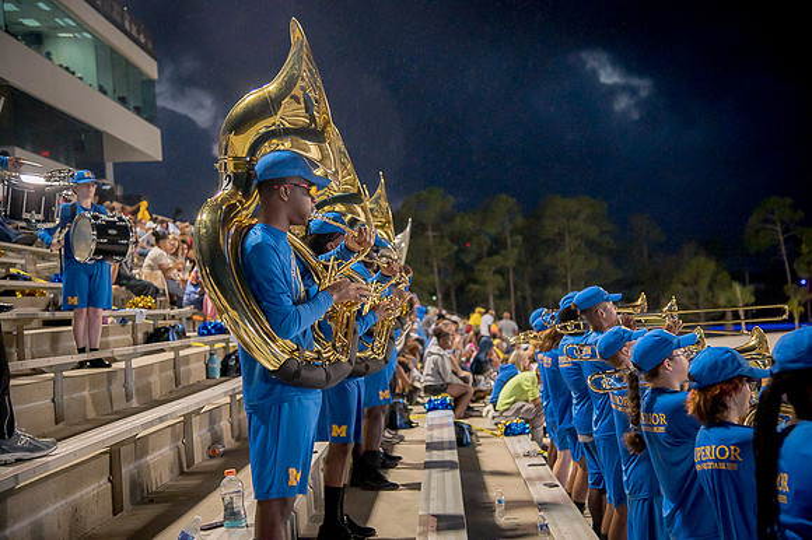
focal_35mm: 58
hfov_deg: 34.5
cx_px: 406
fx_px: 1307
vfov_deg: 23.4
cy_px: 270
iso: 2000
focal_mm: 58
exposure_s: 1/200
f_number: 4
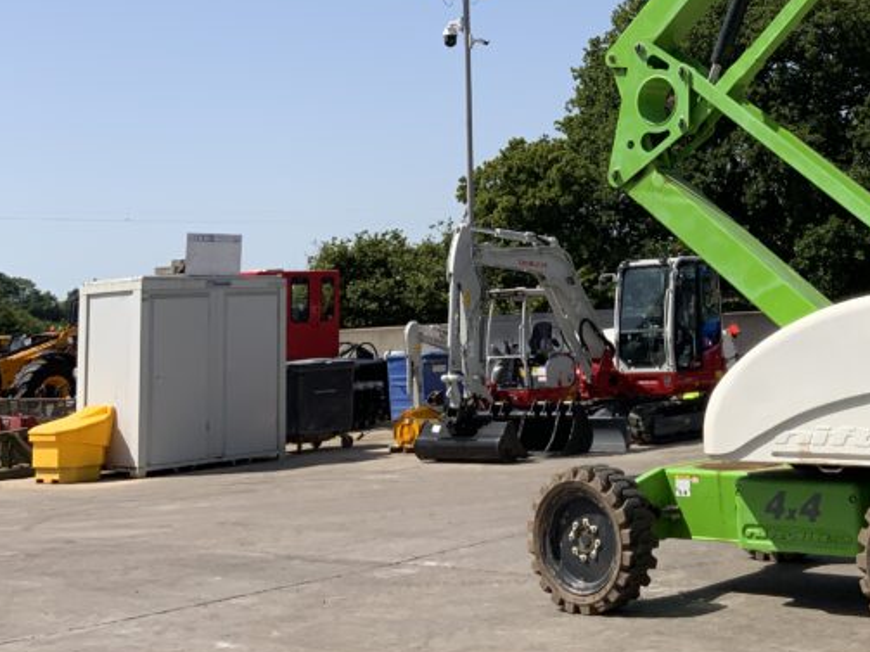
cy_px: 40
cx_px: 609
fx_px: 1482
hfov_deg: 32.3
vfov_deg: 24.0
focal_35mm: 59
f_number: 1.8
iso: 16
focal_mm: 3
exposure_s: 1/2538
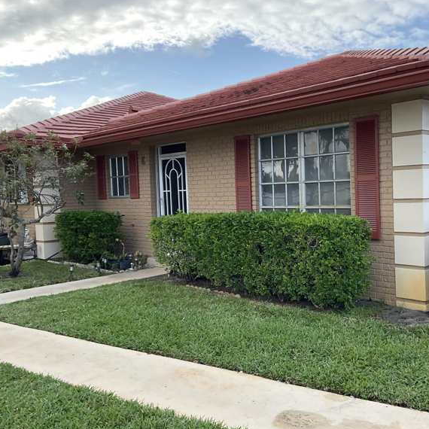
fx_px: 505
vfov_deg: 46.0
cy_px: 211
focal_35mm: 36
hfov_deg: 45.4
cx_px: 283
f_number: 1.8
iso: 16
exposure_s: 1/386
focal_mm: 3
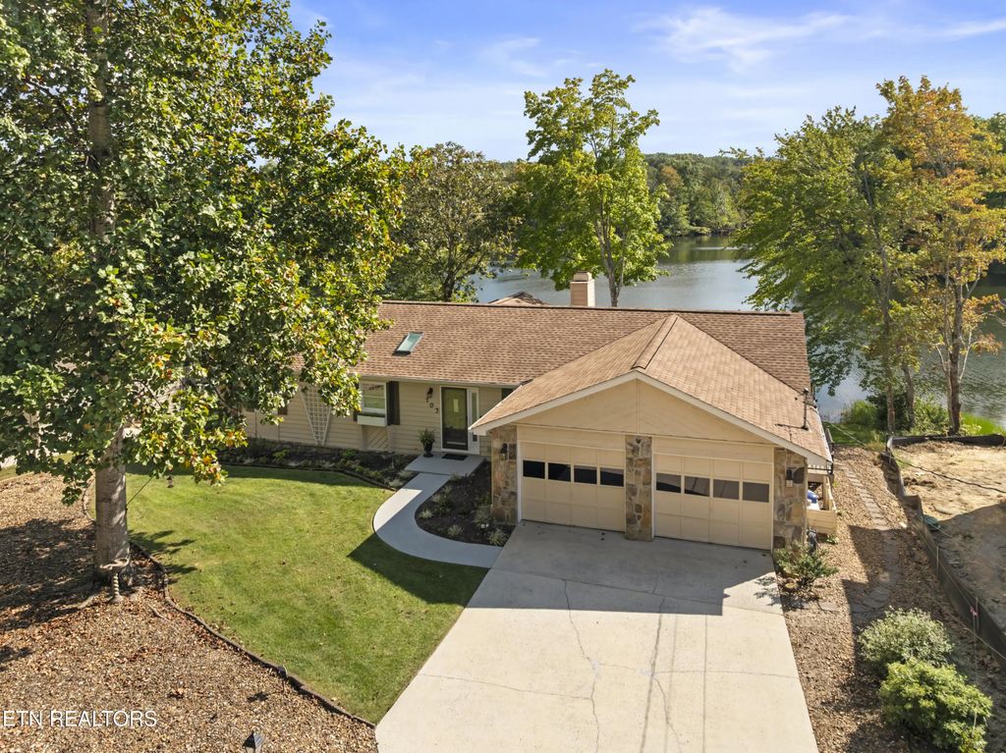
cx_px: 503
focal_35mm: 24
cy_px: 376
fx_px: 697
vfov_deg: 56.8
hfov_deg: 71.6
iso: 170
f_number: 2.8
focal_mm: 12.29
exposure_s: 1/240
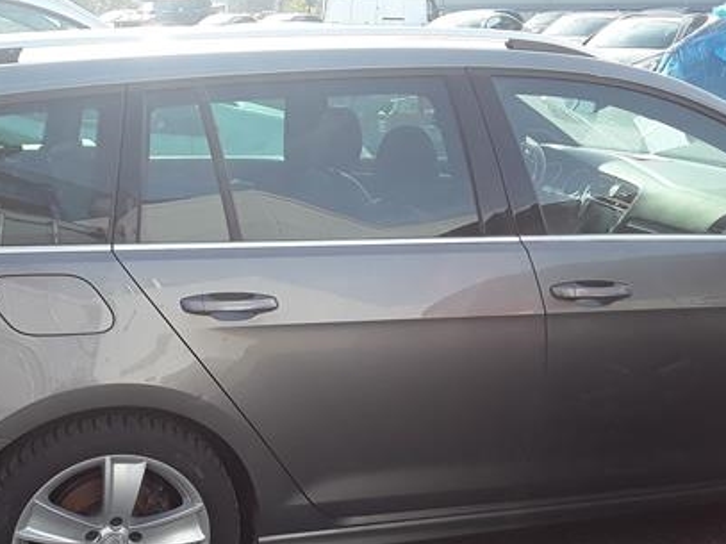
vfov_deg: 32.7
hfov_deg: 42.4
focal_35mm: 44
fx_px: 923
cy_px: 348
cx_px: 248
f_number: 1.9
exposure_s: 1/369
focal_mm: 2.91
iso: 40
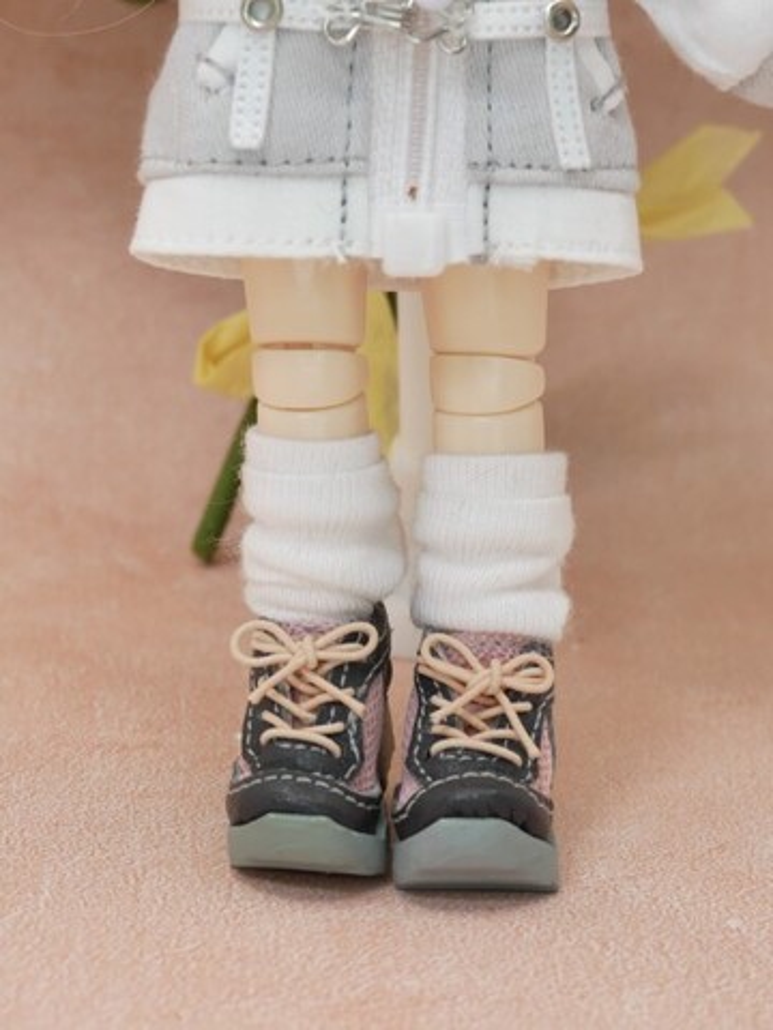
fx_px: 1370
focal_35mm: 46
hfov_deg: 31.5
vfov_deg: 41.2
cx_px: 386
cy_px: 515
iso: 200
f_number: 7.1
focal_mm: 23
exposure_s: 1/20
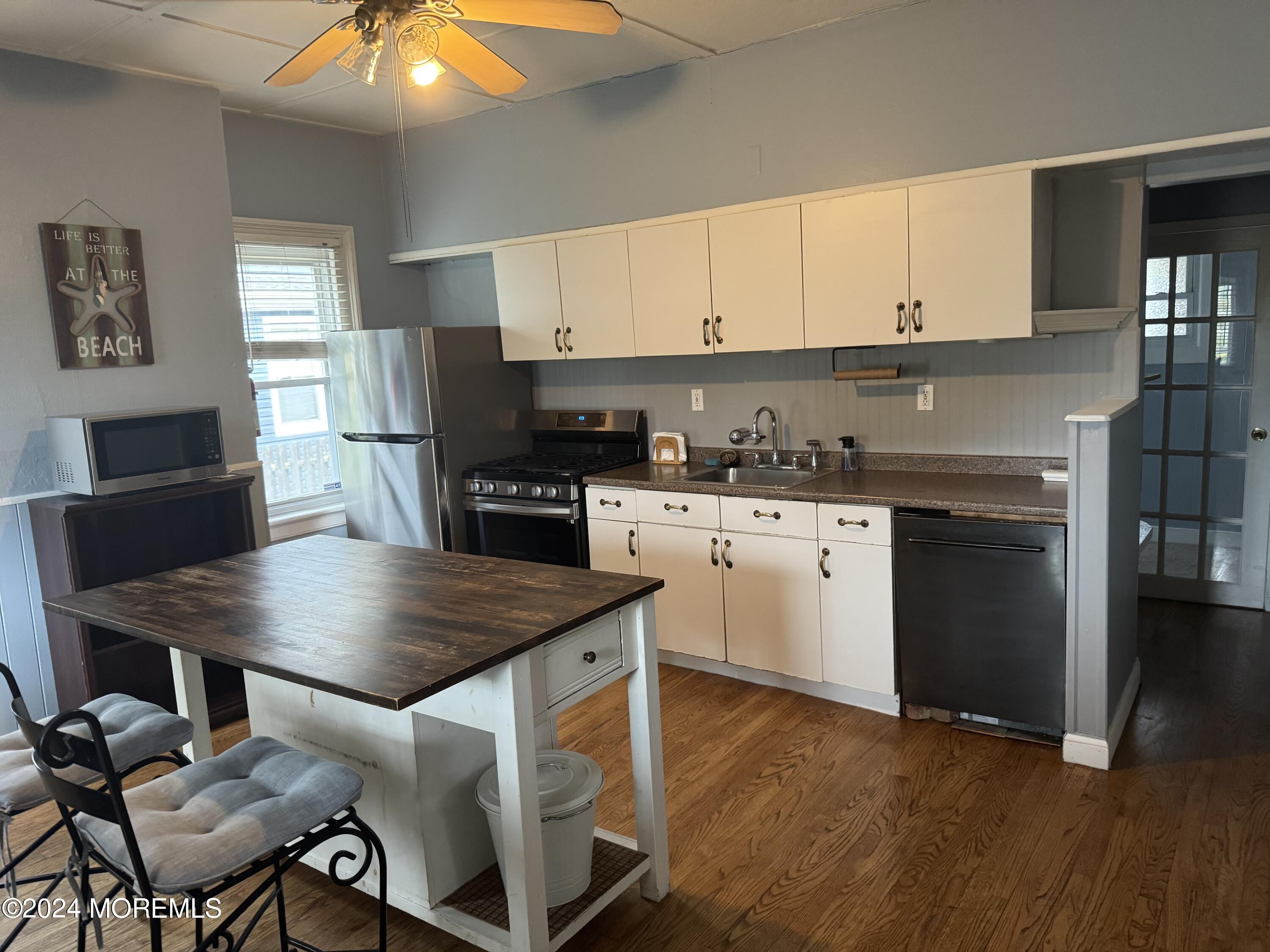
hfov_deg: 71.6
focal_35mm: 24
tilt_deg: -9.0
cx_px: 635
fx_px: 881
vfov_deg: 56.8
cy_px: 476
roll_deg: +3.4
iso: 400
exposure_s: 1/42
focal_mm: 6.76
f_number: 1.78
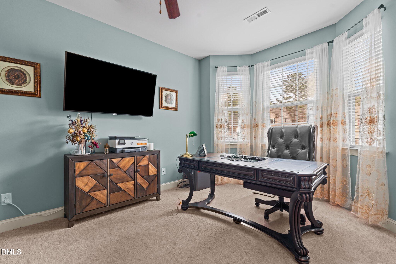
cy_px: 132
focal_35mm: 16
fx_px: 176
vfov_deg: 73.8
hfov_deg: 96.7
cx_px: 198
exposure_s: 1.6
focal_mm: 16
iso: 400
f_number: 8
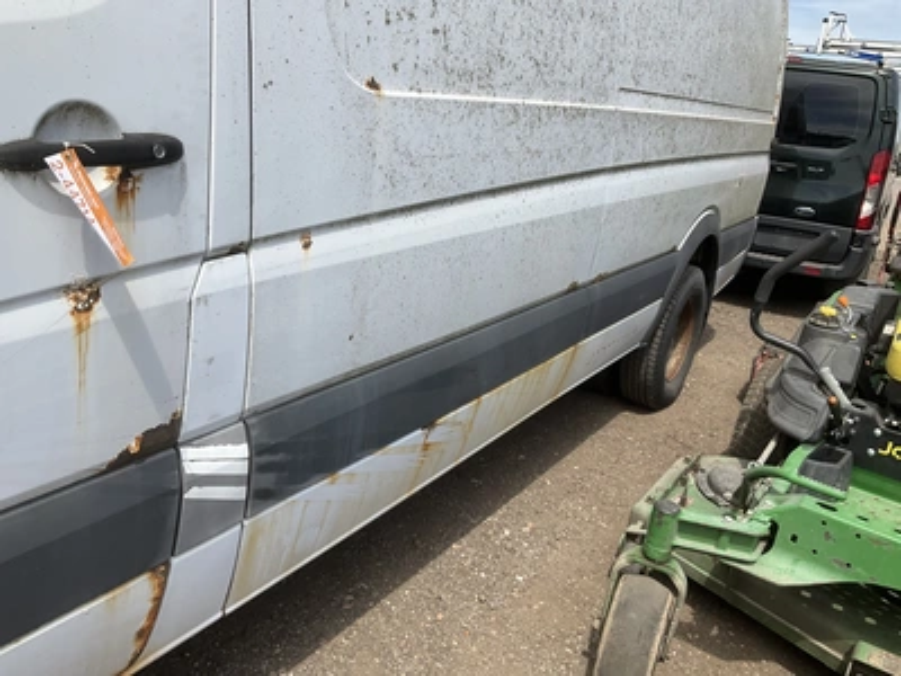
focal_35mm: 29
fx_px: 755
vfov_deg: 48.2
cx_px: 450
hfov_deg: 61.7
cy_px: 338
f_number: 1.8
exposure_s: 1/1490
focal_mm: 3
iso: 25
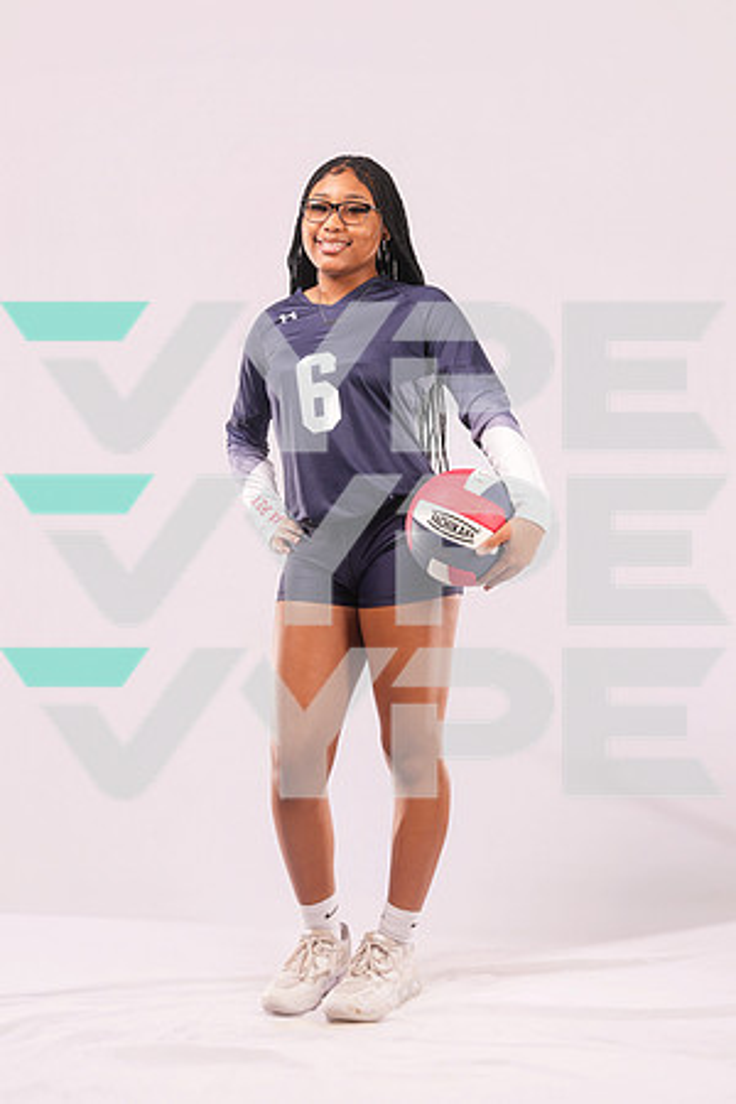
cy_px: 552
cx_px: 368
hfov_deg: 38.9
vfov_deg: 55.8
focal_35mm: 34
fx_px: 1043
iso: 200
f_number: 6.3
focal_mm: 34
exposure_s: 1/100
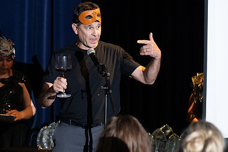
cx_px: 90
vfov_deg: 6.3
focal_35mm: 219
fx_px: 1387
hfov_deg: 9.4
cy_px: 77
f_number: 5
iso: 2500
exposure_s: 1/200
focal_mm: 150
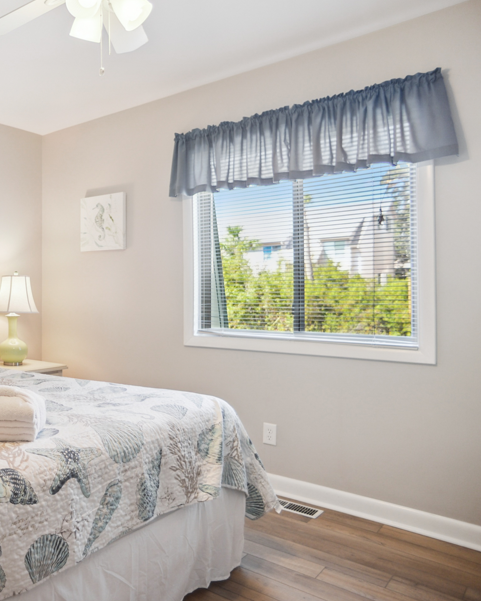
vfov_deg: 60.4
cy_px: 300
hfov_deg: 44.2
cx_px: 24
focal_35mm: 29
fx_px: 516
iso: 400
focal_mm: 20
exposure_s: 1/80
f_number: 3.5
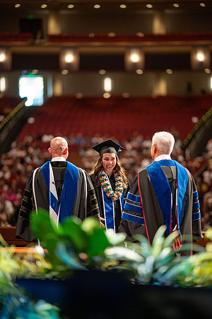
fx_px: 927
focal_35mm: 105
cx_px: 106
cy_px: 160
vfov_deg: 19.5
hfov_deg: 13.0
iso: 1600
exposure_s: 1/400
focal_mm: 105
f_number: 1.4
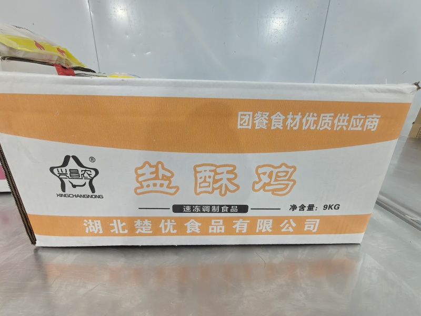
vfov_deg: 81.7
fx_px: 182
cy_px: 158
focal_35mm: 15
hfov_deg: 98.2
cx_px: 210
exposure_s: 1/63
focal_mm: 2.3
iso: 5000
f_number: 2
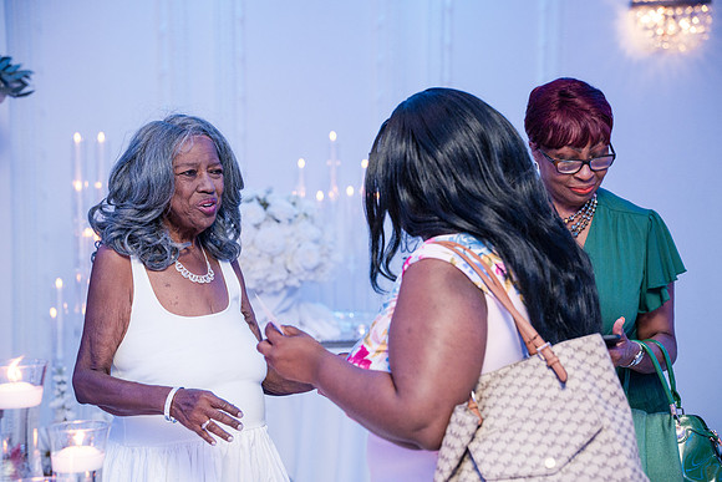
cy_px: 241
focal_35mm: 88
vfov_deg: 15.5
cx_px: 361
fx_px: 1765
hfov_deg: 23.1
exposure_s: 1/250
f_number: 4
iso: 4000
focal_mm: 88
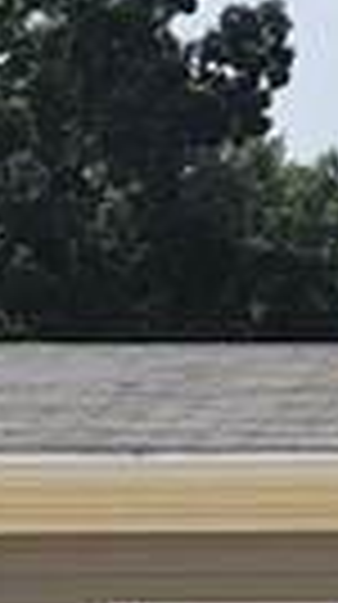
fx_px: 3823
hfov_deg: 5.1
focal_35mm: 239
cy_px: 1246
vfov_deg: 8.5
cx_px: 329
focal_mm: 5.4
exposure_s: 1/7696
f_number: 1.8
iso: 64
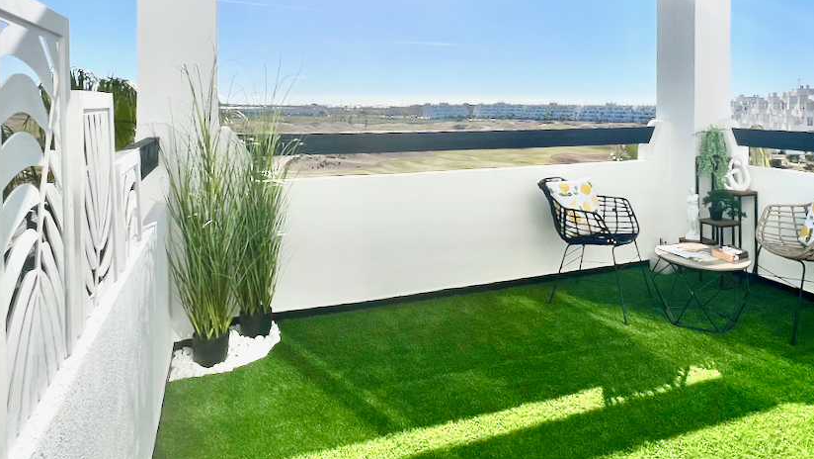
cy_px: 107
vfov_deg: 49.2
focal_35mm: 22
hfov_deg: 81.1
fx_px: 475
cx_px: 434
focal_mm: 1.57
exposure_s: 1/5000
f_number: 1.8
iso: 32
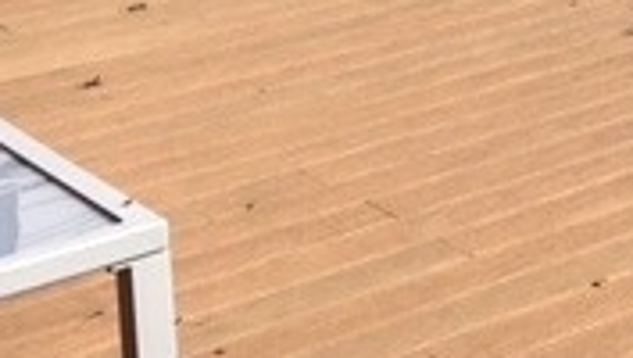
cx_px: 969
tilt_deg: -4.6
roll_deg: +2.3
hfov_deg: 16.9
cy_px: -379
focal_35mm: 114
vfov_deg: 9.8
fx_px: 1915
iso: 25
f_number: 2.2
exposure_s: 1/2653
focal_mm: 4.15
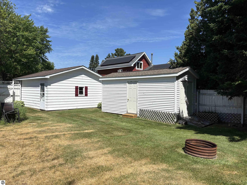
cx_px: 124
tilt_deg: -0.3
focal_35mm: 26
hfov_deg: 67.3
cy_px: 92
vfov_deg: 53.1
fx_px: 186
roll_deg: -1.0
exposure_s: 1/4854
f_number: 1.6
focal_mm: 5.96
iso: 50
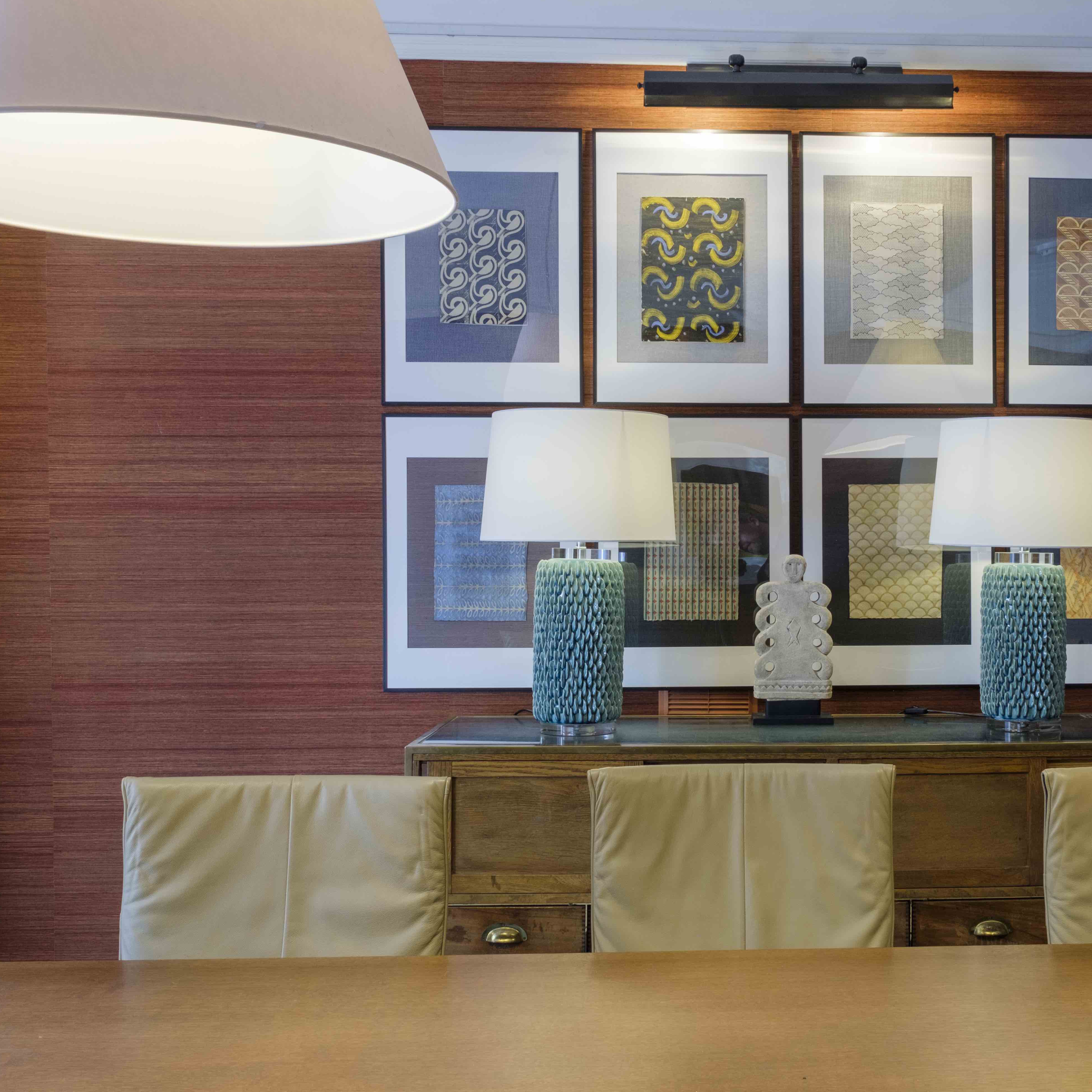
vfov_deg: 42.8
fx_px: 1392
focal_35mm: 39
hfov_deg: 41.8
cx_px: 792
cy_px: 554
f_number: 11
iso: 400
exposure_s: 1/6
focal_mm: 20
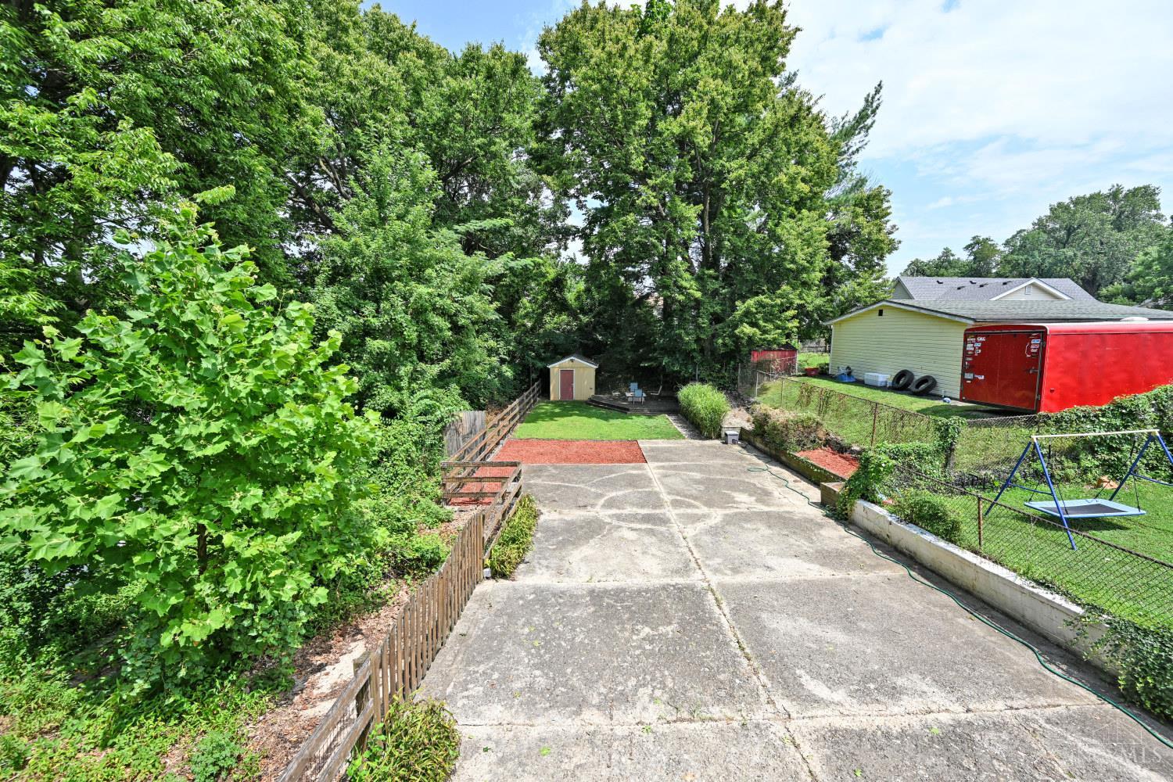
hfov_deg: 104.3
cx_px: 586
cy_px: 391
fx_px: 456
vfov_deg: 81.2
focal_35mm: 14
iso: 100
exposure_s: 1/320
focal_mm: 14
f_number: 6.3
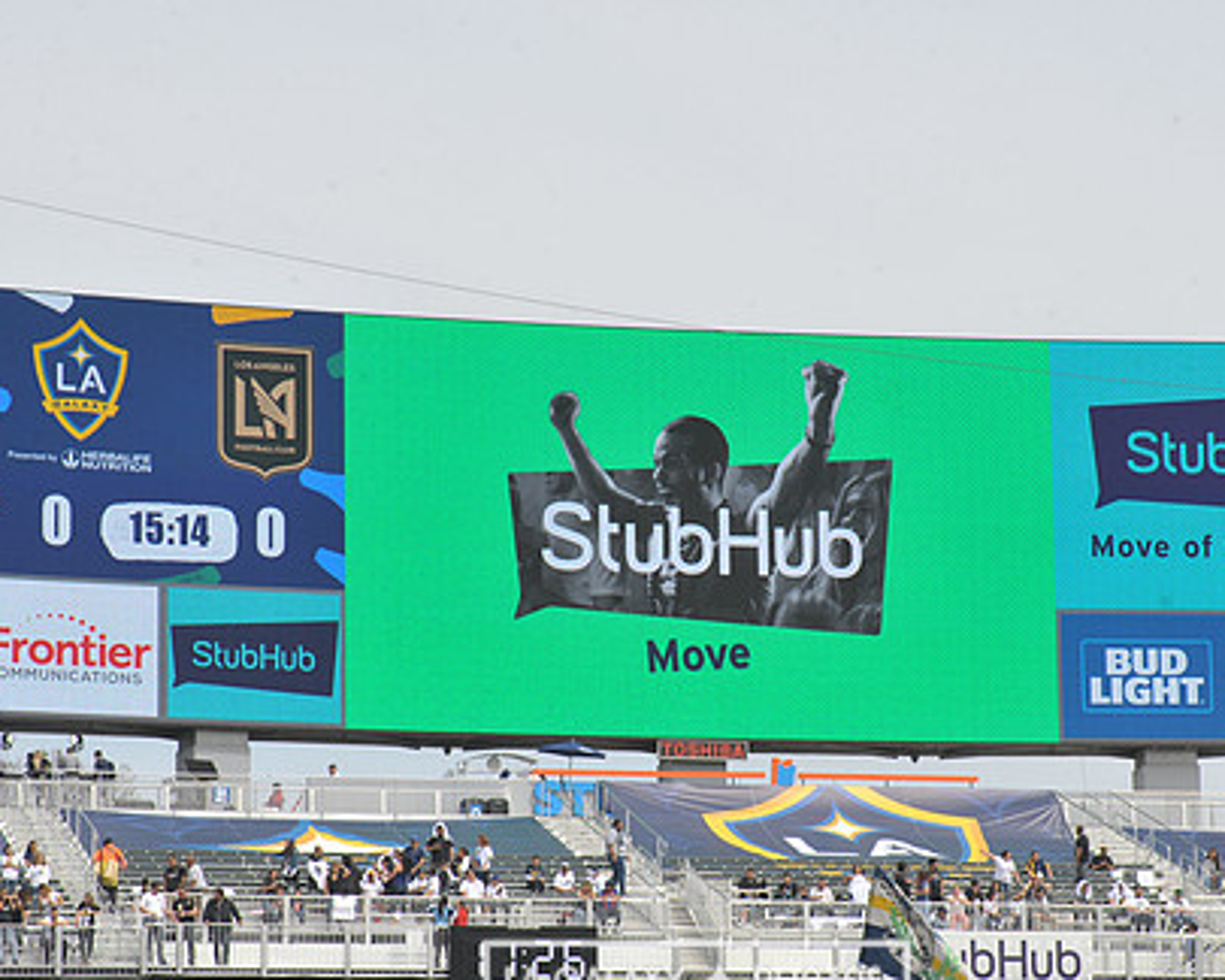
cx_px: 696
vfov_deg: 9.9
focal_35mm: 156
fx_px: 5656
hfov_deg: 12.4
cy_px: 526
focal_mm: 116
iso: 500
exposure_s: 1/640
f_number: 13
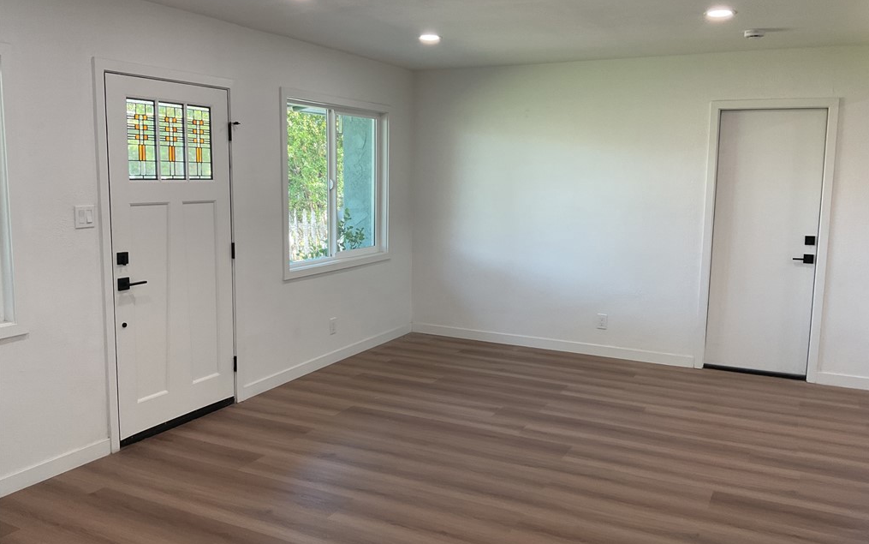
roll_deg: +0.4
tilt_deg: -6.6
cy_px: 266
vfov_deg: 40.6
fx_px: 734
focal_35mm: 31
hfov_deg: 61.2
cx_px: 437
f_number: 1.8
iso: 64
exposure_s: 1/120
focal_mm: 3
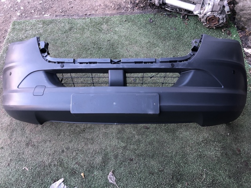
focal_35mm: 28
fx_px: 203
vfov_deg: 49.7
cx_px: 126
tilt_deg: -61.7
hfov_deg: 63.4
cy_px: 94
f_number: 1.8
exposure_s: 1/25
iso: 32
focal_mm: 4
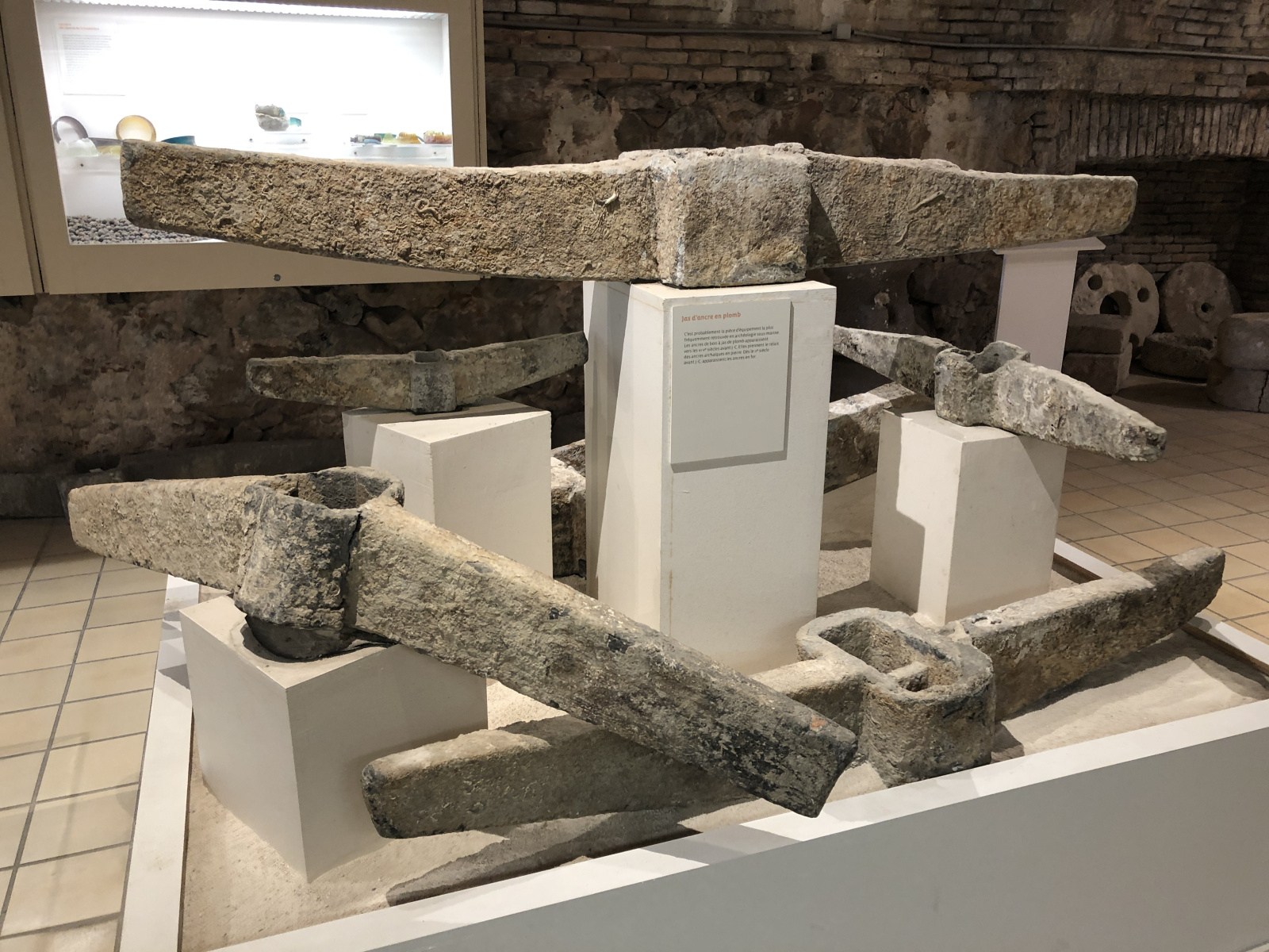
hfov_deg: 63.4
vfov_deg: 49.7
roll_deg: -1.4
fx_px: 1026
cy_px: 476
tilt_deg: -18.9
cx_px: 634
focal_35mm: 28
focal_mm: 3.99
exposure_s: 1/17
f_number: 1.8
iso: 50
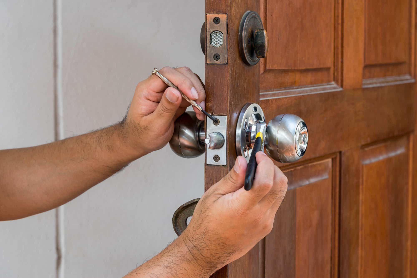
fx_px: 1042
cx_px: 208
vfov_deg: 15.2
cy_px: 139
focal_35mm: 90
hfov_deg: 22.6
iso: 125
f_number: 8
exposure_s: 1/20
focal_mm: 90
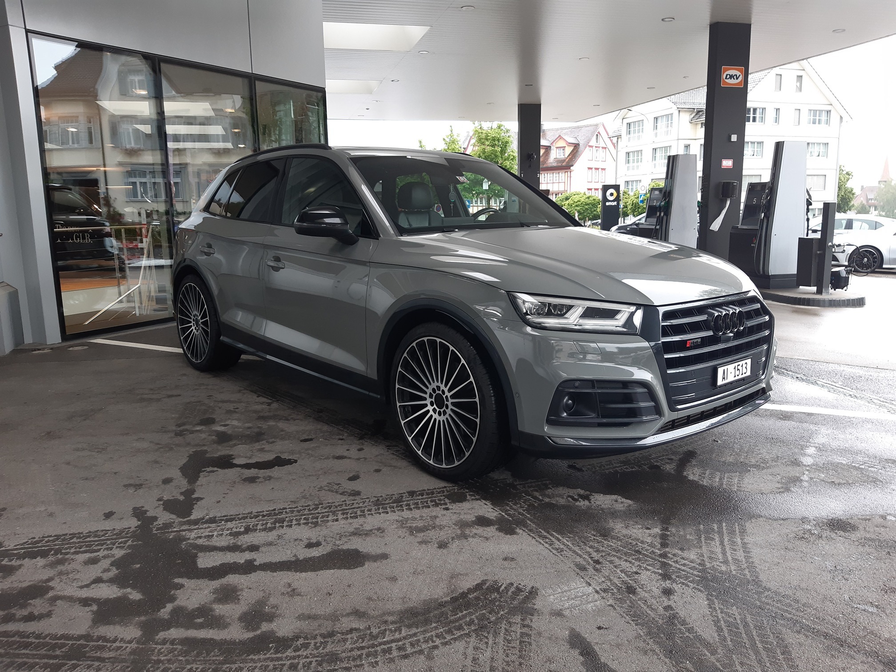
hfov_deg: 67.3
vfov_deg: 53.1
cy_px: 336
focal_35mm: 26
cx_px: 448
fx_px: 673
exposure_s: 1/100
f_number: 1.7
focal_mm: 3.92
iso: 64
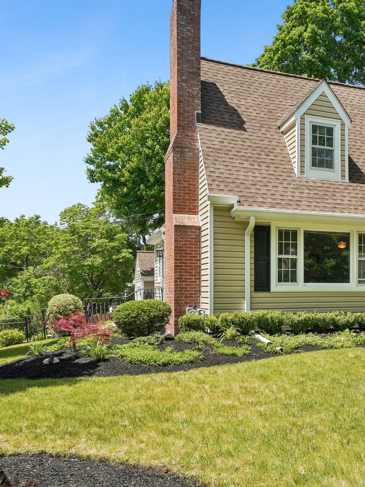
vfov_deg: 50.1
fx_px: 520
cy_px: 232
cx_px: 366
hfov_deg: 35.0
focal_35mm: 37
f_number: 11
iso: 100
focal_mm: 22
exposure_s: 1/100
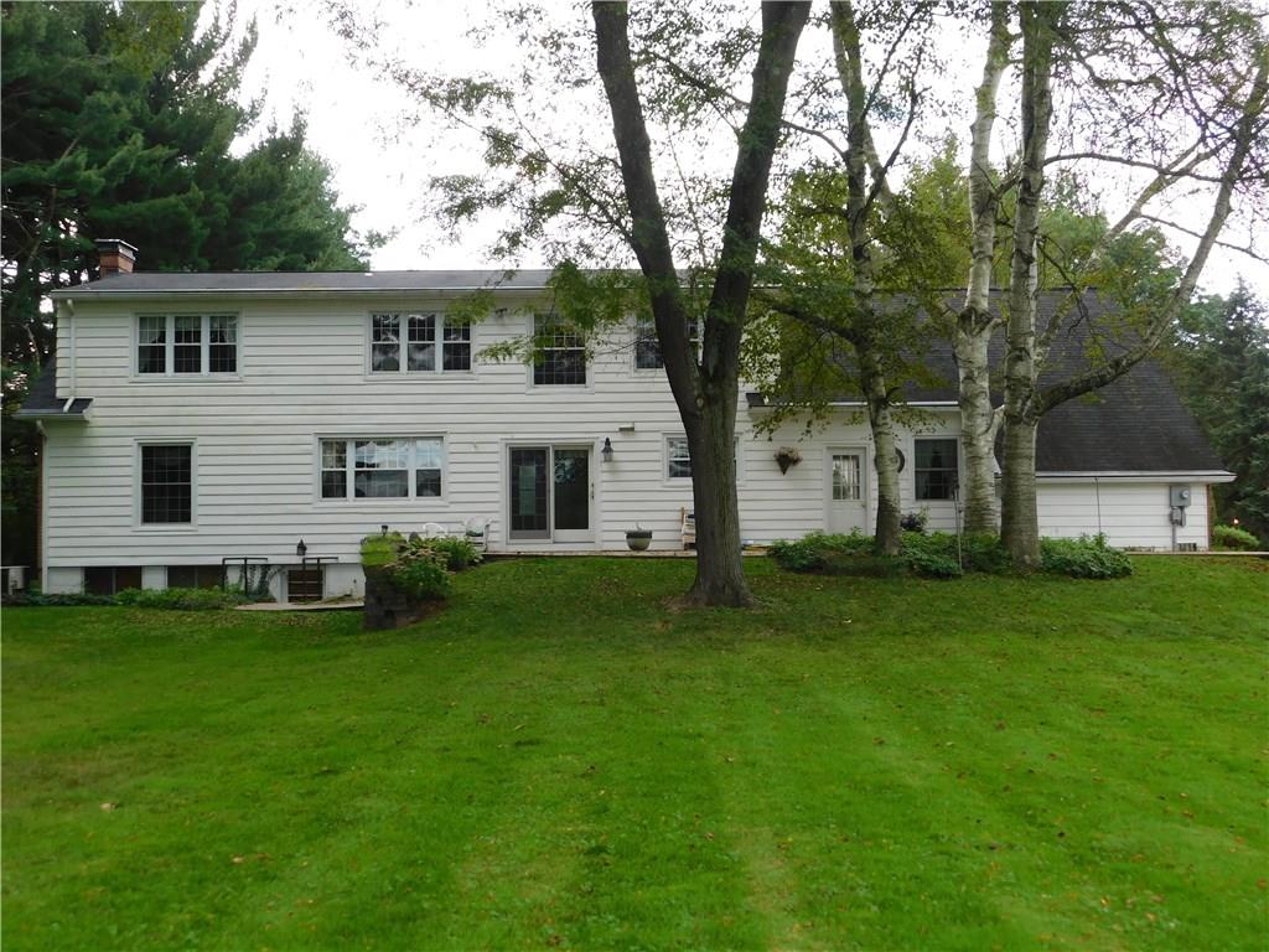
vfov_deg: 39.7
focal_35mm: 36
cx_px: 634
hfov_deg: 51.4
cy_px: 476
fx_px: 1320
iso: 125
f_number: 3.5
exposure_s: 1/160
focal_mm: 6.3
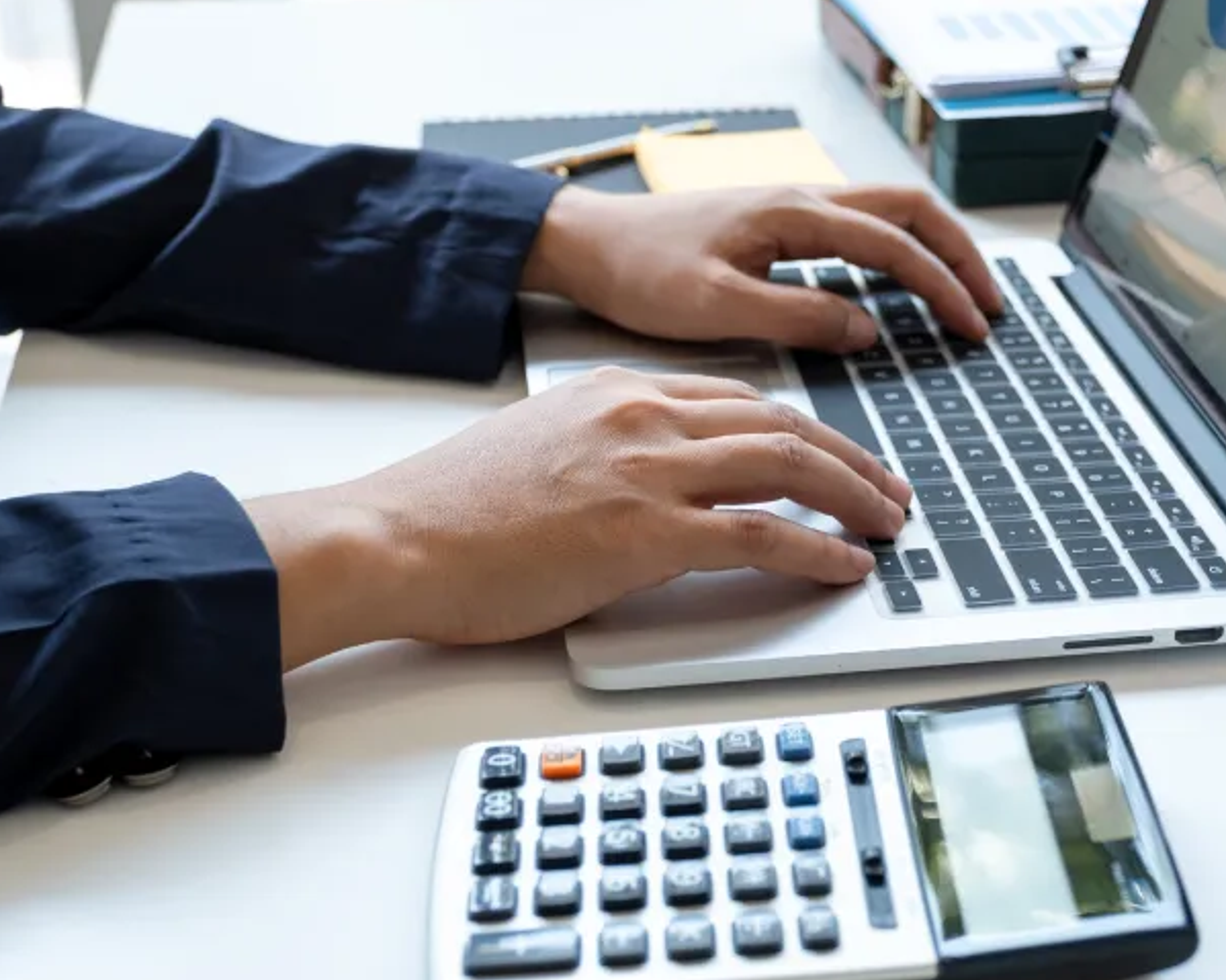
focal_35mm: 58
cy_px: 404
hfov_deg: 32.3
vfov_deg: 26.2
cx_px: 784
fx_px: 2104
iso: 250
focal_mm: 24.9
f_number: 2.8
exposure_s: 1/100
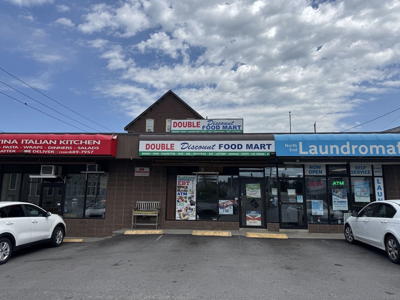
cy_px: 150
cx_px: 200
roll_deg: -1.5
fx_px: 277
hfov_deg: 71.6
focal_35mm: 24
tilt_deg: +7.0
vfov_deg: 56.8
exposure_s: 1/7092
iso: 80
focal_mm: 6.76
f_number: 1.78
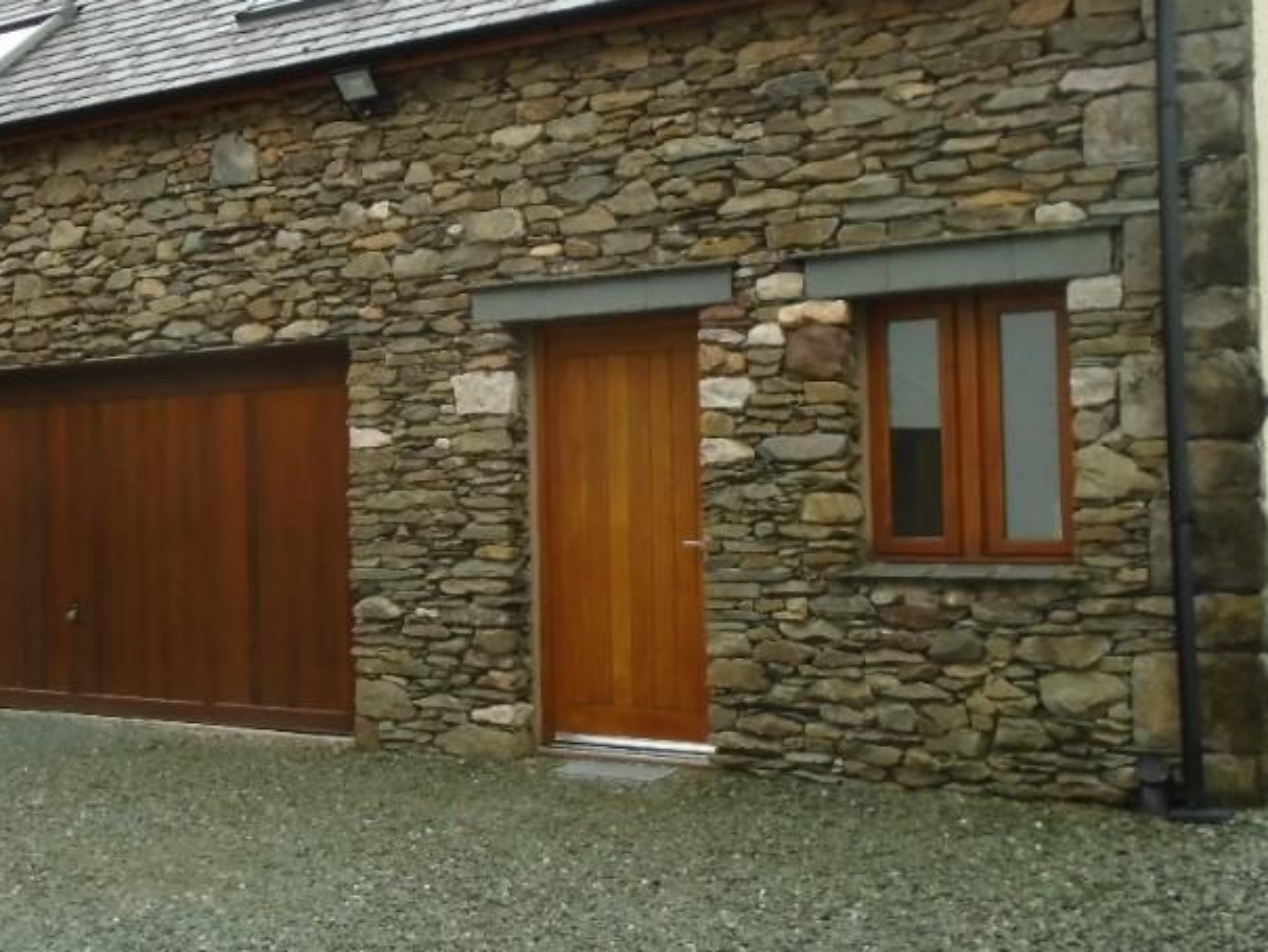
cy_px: 463
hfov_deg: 42.1
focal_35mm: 44
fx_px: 1612
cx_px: 379
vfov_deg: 32.9
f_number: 3.2
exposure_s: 1/400
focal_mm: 4.6
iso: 160
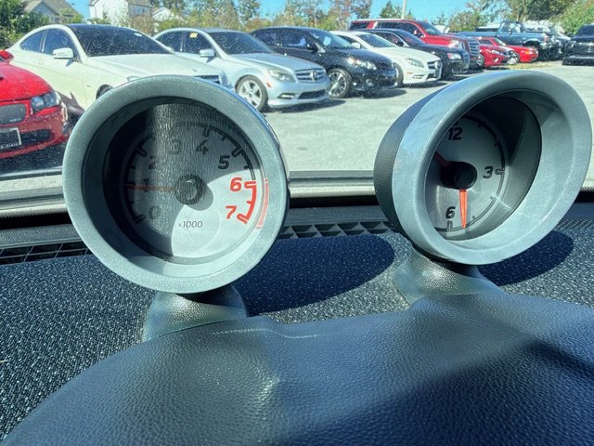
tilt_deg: -23.5
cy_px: 223
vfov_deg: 54.9
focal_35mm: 25
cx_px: 297
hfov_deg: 69.4
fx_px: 429
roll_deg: -0.6
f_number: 2.2
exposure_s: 1/507
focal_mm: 2.22
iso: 40
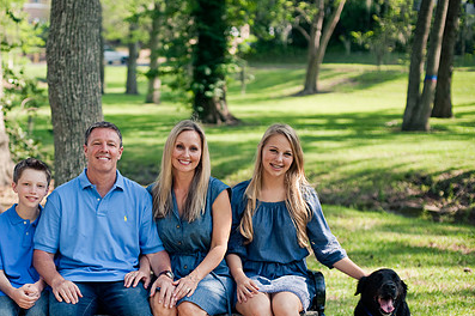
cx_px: 135
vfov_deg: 18.6
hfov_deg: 27.4
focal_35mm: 73
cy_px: 219
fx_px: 962
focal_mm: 50
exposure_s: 1/640
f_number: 2.5
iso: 200
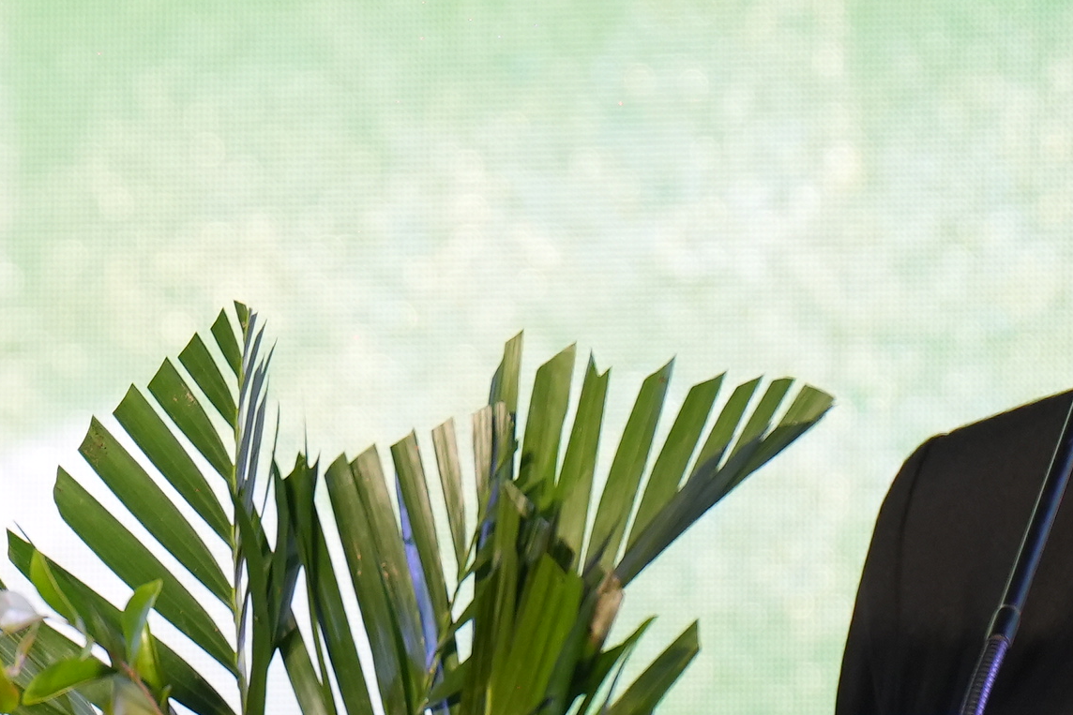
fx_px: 21610
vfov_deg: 1.9
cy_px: 693
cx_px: 362
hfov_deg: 2.8
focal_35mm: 725
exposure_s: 1/250
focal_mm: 180
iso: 1000
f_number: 4
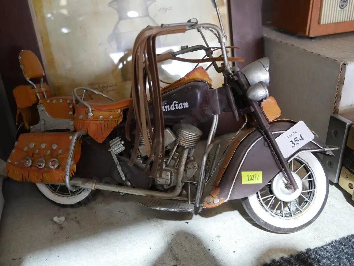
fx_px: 327
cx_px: 177
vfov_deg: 44.2
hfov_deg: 56.8
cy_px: 133
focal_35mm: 32
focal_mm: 16
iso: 1600
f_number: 4
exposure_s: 1/60
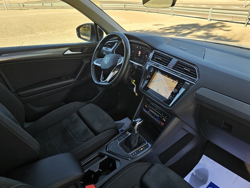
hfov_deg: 71.6
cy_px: 93
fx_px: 173
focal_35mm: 24
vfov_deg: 56.8
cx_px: 125
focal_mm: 6.3
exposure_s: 1/180
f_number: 1.7
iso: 40
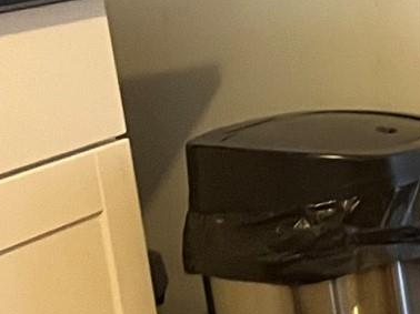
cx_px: 1049
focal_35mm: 141
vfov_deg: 10.4
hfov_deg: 11.3
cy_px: 16
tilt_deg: -6.0
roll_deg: +6.5
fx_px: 1710
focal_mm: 5.1
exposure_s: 1/40
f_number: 1.6
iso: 500
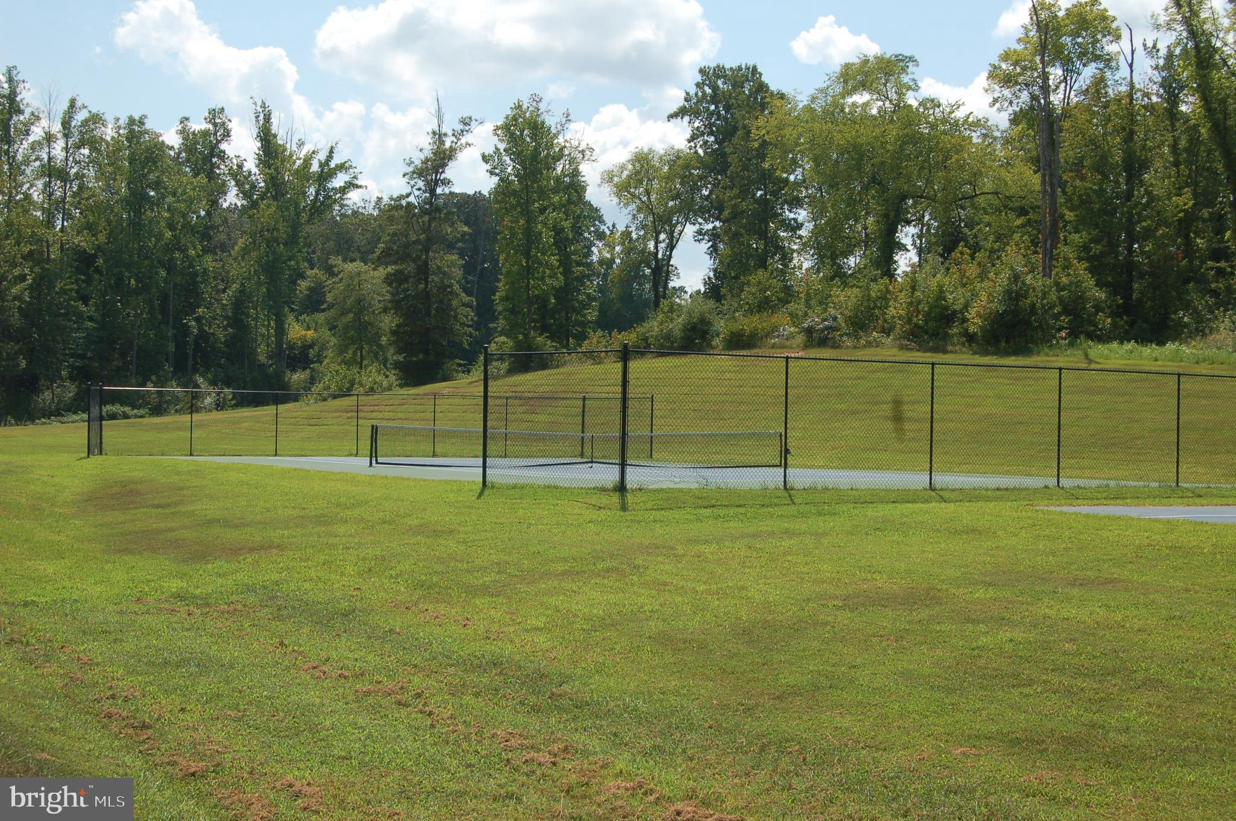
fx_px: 1801
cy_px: 410
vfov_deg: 25.7
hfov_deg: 37.9
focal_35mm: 52
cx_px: 618
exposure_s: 1/320
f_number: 10
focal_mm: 35
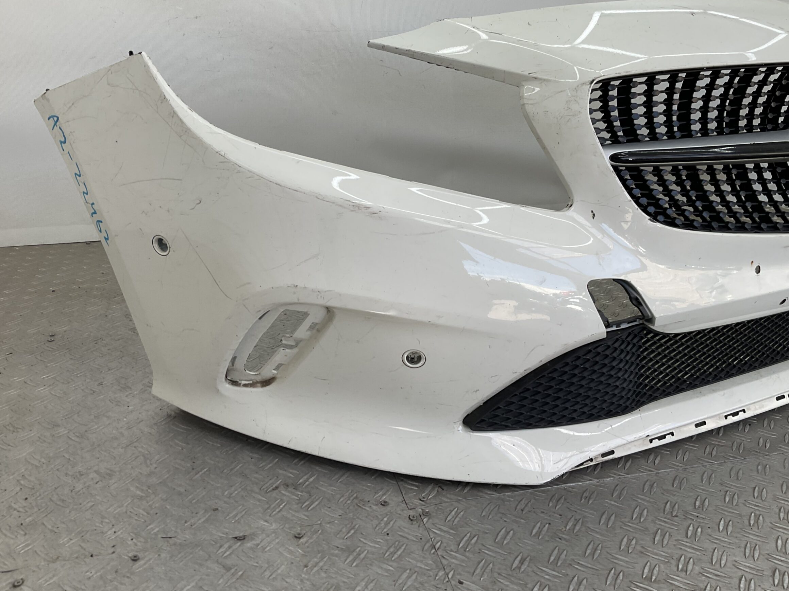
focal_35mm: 32
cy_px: 270
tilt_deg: -20.6
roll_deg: -6.2
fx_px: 729
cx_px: 419
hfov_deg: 56.8
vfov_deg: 44.1
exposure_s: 1/186
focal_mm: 3
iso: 16
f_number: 1.8
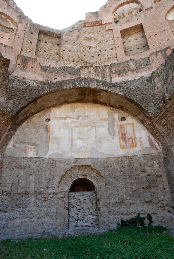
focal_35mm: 21
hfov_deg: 59.7
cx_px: 87
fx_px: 152
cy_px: 130
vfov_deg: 81.1
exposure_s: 1/60
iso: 200
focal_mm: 14
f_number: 5.6
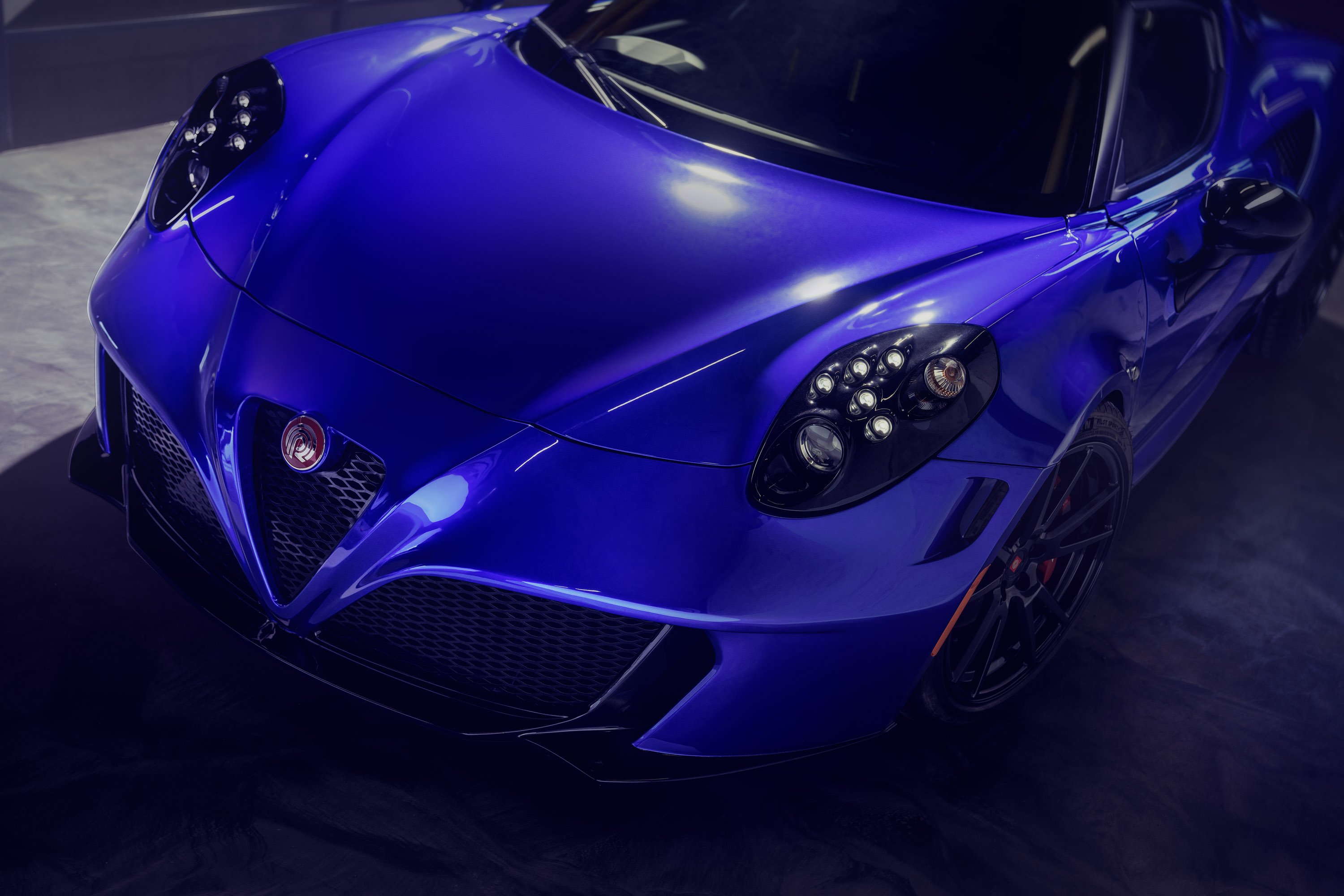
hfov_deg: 49.6
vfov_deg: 34.2
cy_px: 448
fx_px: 1456
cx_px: 672
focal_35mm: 39
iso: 100
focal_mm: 39
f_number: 4
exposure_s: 1/320
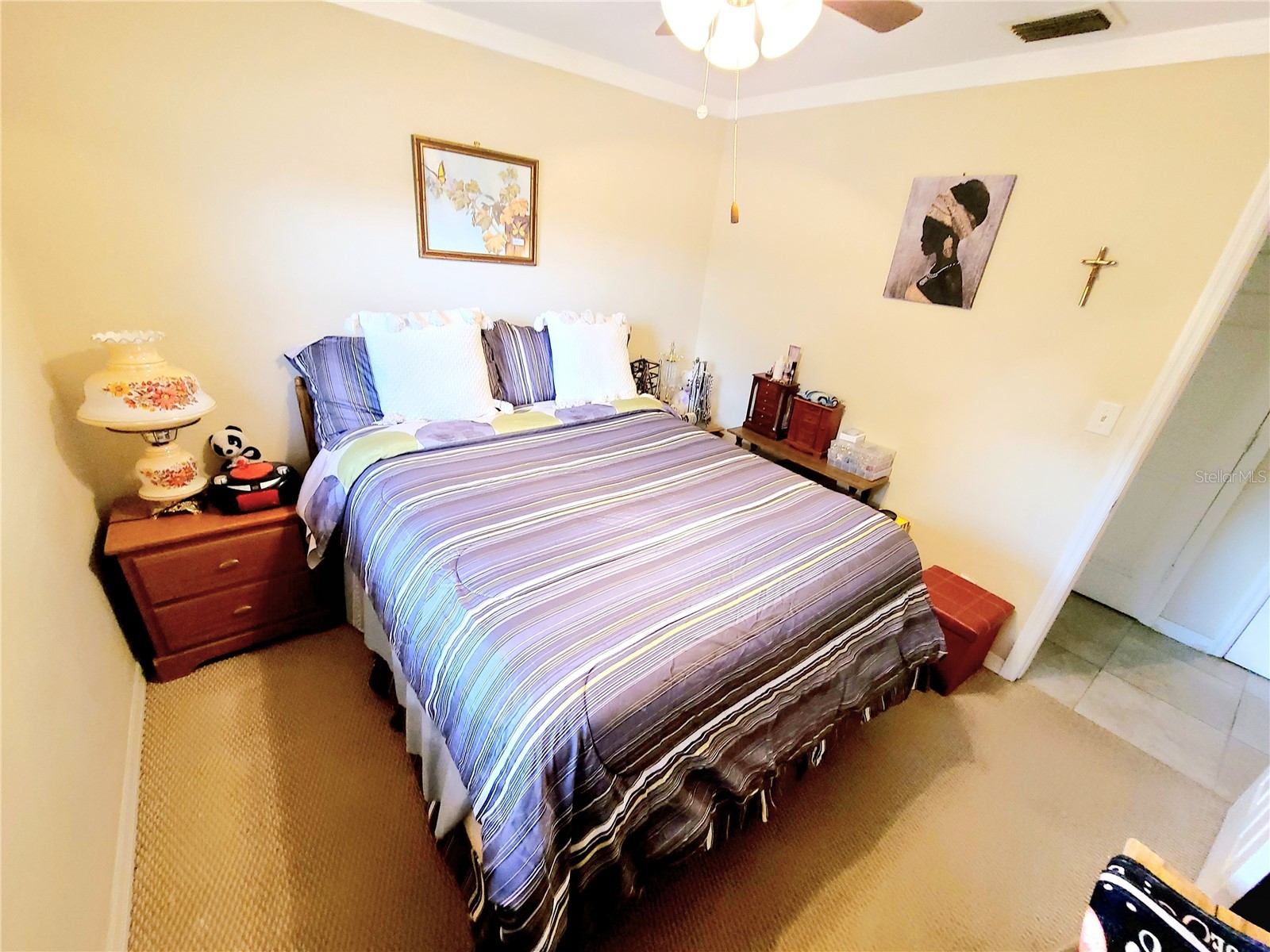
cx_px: 635
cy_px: 476
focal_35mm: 13
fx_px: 477
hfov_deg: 106.2
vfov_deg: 89.9
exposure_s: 1/60.2
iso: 400
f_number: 2.2
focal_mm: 2.2
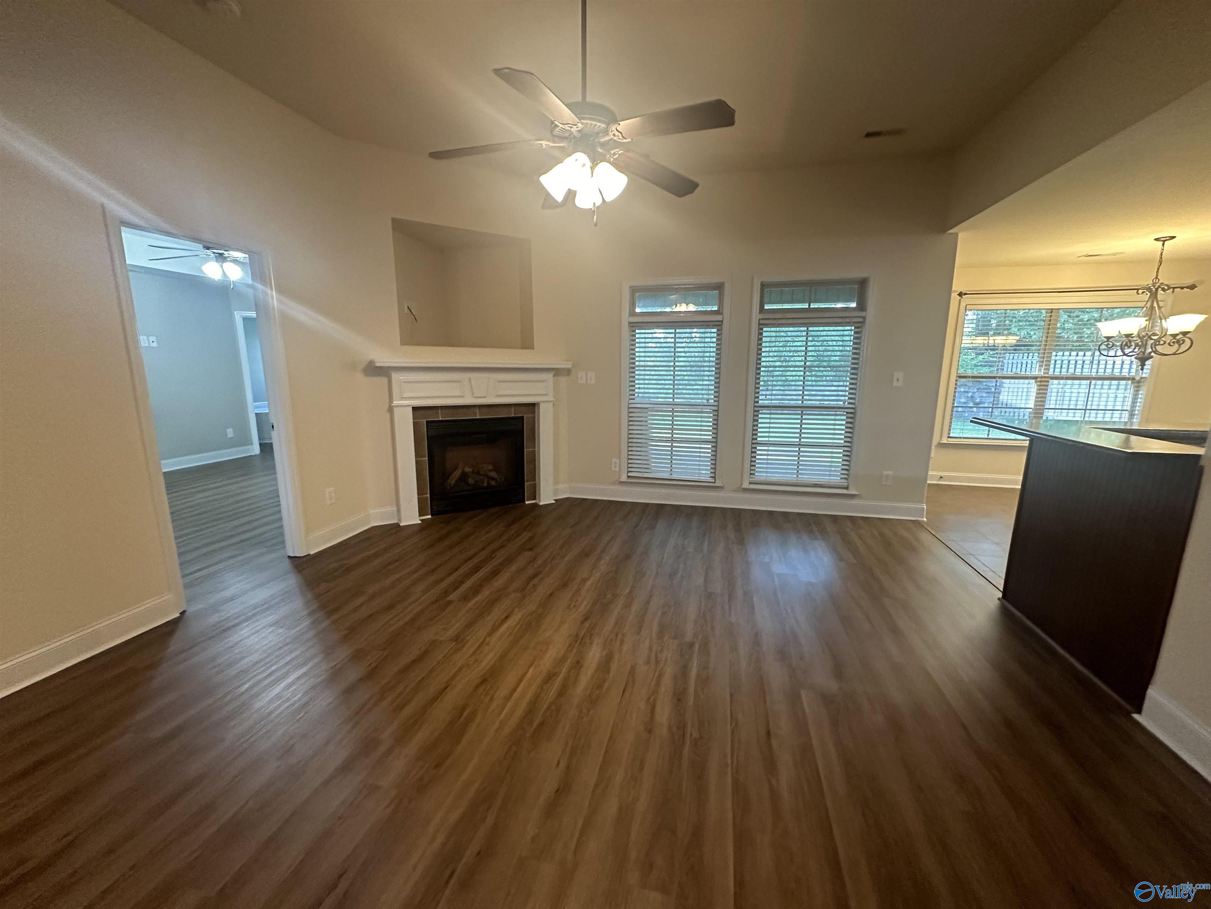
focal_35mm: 14
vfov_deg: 85.7
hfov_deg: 102.1
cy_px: 454
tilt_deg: -10.6
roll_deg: -0.7
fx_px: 490
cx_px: 606
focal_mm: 2.22
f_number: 2.2
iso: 500
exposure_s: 1/60
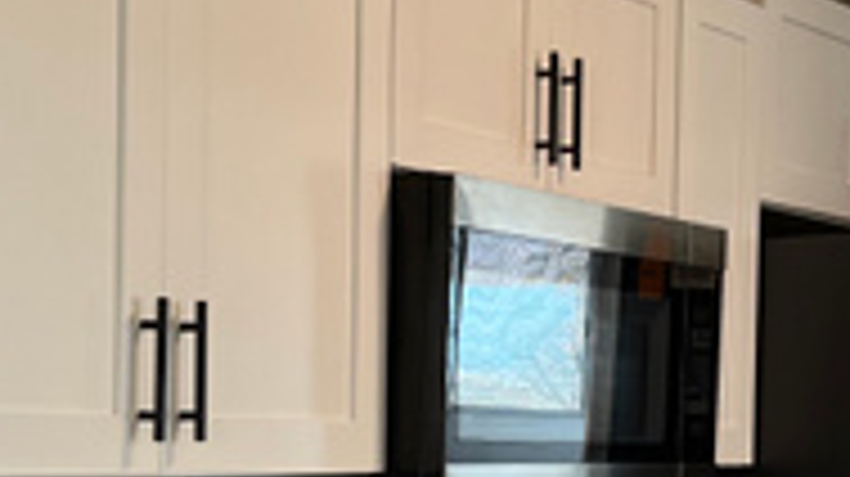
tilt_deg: -2.3
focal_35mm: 96
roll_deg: -1.6
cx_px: 585
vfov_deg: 12.4
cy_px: 482
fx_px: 2162
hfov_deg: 22.1
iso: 80
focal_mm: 5.7
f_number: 1.5
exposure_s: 1/120
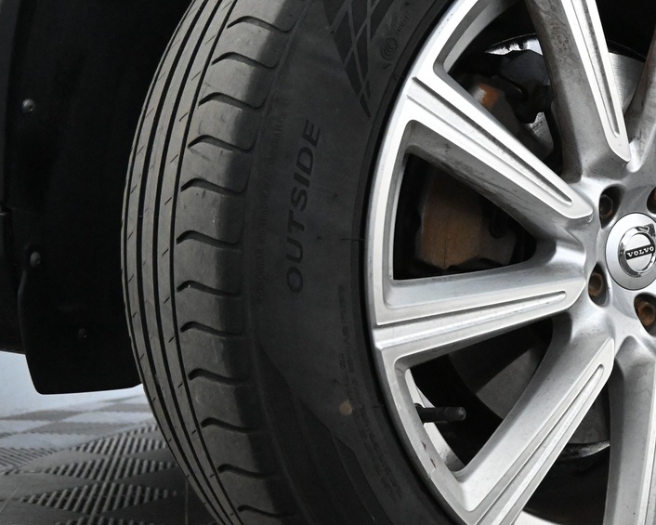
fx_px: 1098
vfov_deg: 26.9
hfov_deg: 32.0
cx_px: 561
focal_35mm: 57
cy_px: 245
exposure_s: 1/60
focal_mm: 17.5
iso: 6400
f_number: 4
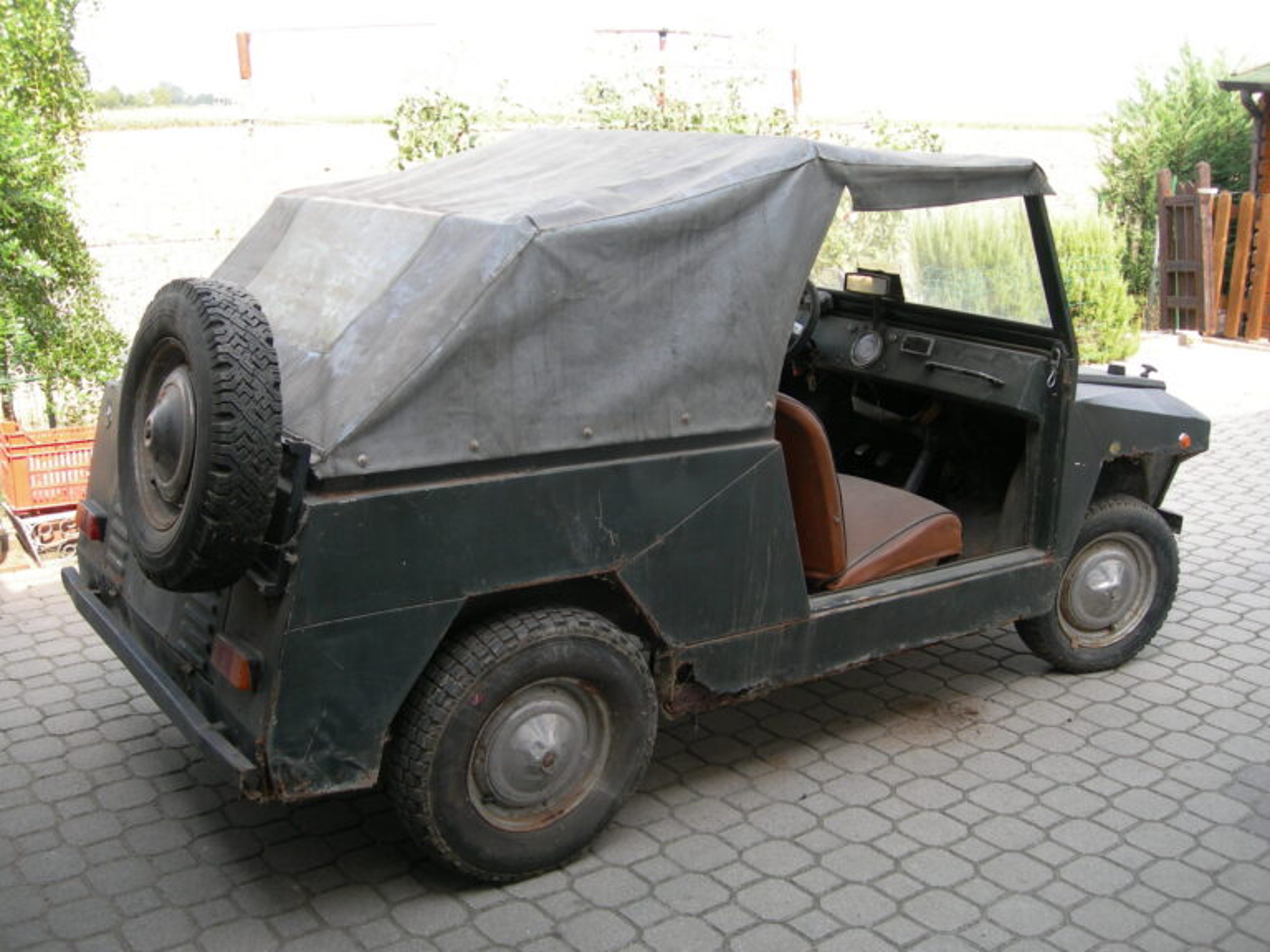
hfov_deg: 49.0
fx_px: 1394
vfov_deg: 37.7
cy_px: 476
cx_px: 635
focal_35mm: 38
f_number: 2.8
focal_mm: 7.8
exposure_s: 1/138
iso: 50
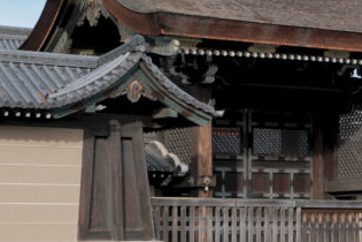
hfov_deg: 14.6
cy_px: 100
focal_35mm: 139
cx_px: 322
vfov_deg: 9.9
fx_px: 1398
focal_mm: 48.4
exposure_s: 1/500
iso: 400
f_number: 5.6
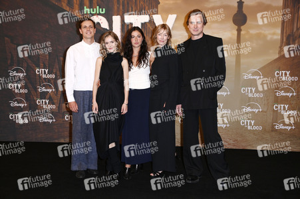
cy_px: 100
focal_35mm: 48
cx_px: 150
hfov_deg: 41.1
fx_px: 400
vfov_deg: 28.0
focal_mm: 48
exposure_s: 1/320
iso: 1000
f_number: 5.6
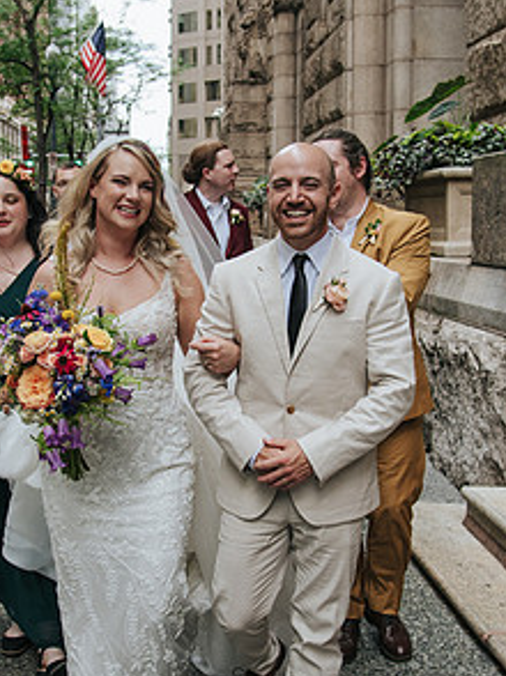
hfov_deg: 27.4
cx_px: 188
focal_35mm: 53
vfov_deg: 36.2
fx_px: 1034
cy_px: 361
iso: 900
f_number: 4
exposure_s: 1/500
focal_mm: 24
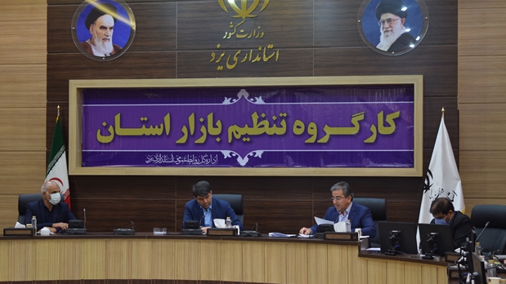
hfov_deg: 27.2
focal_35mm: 78
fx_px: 1046
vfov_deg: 15.5
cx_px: 258
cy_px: 168
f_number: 5.6
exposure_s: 1/60
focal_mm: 48
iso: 1000
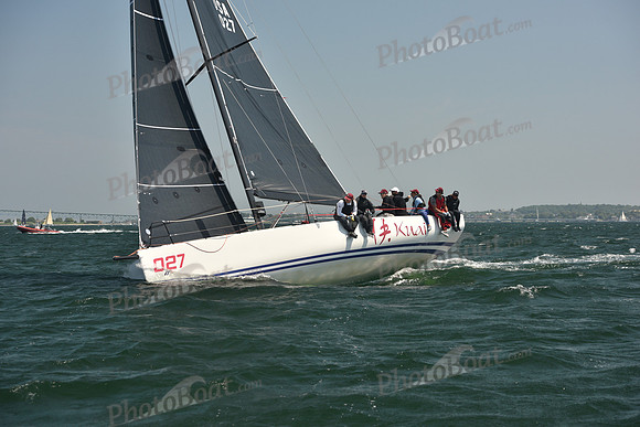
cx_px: 320
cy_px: 214
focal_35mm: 80
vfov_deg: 17.1
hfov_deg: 25.4
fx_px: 1422
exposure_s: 1/640
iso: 250
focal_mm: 80
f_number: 5.6
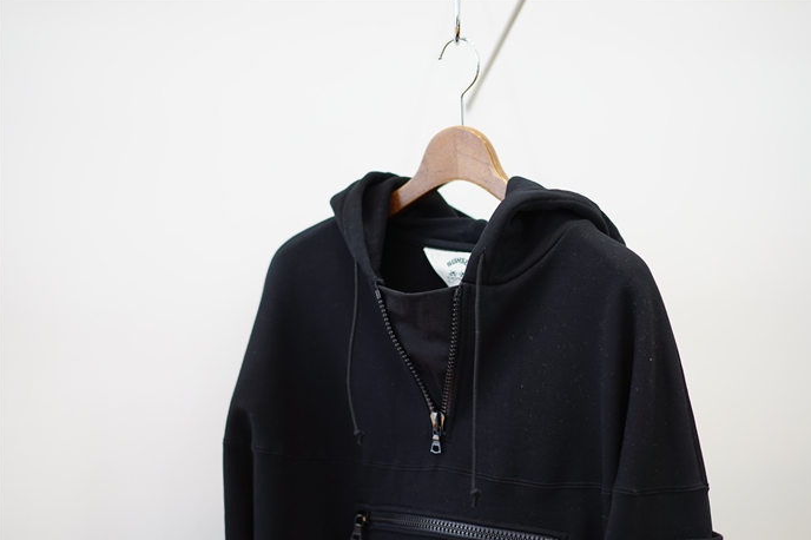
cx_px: 467
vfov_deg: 21.2
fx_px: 1441
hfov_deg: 31.4
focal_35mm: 64
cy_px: 307
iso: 200
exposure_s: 1/60
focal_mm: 55
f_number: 1.8
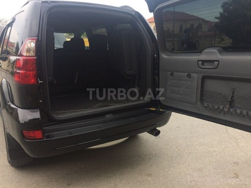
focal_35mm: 29
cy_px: 94
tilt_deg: -12.9
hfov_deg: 61.7
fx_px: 210
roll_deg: -0.6
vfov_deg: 48.2
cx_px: 126
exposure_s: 1/414
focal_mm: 4.15
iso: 32
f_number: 2.2
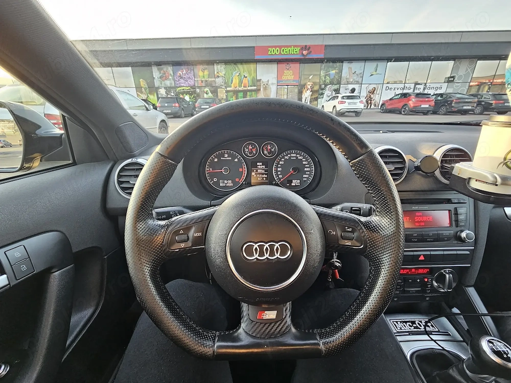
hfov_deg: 106.2
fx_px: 192
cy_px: 192
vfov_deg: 89.9
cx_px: 256
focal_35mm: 13
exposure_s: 1/71
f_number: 2.2
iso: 160
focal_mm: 2.2
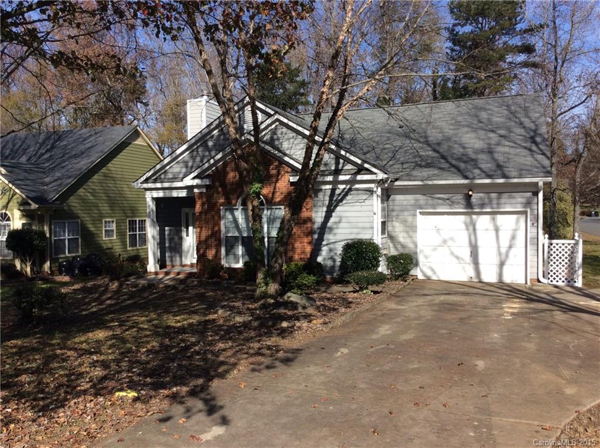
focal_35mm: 32
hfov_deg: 56.9
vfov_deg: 44.0
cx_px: 300
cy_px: 224
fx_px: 554
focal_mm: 3.3
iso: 32
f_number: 2.4
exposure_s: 1/1330
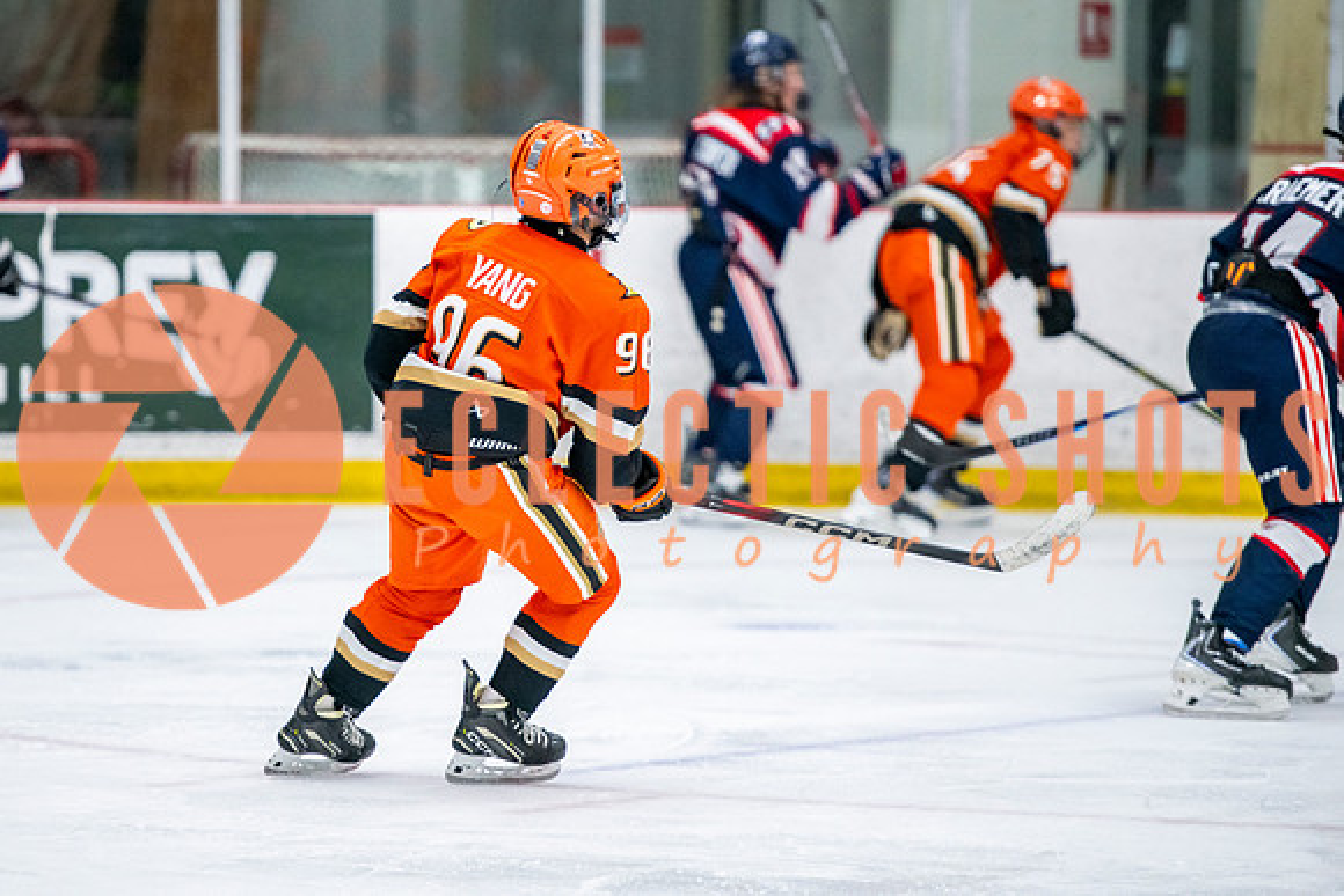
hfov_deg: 8.6
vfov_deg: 5.7
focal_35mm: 239
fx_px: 8932
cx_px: 499
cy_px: 390
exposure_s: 1/800
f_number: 3.2
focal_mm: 185
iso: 2500
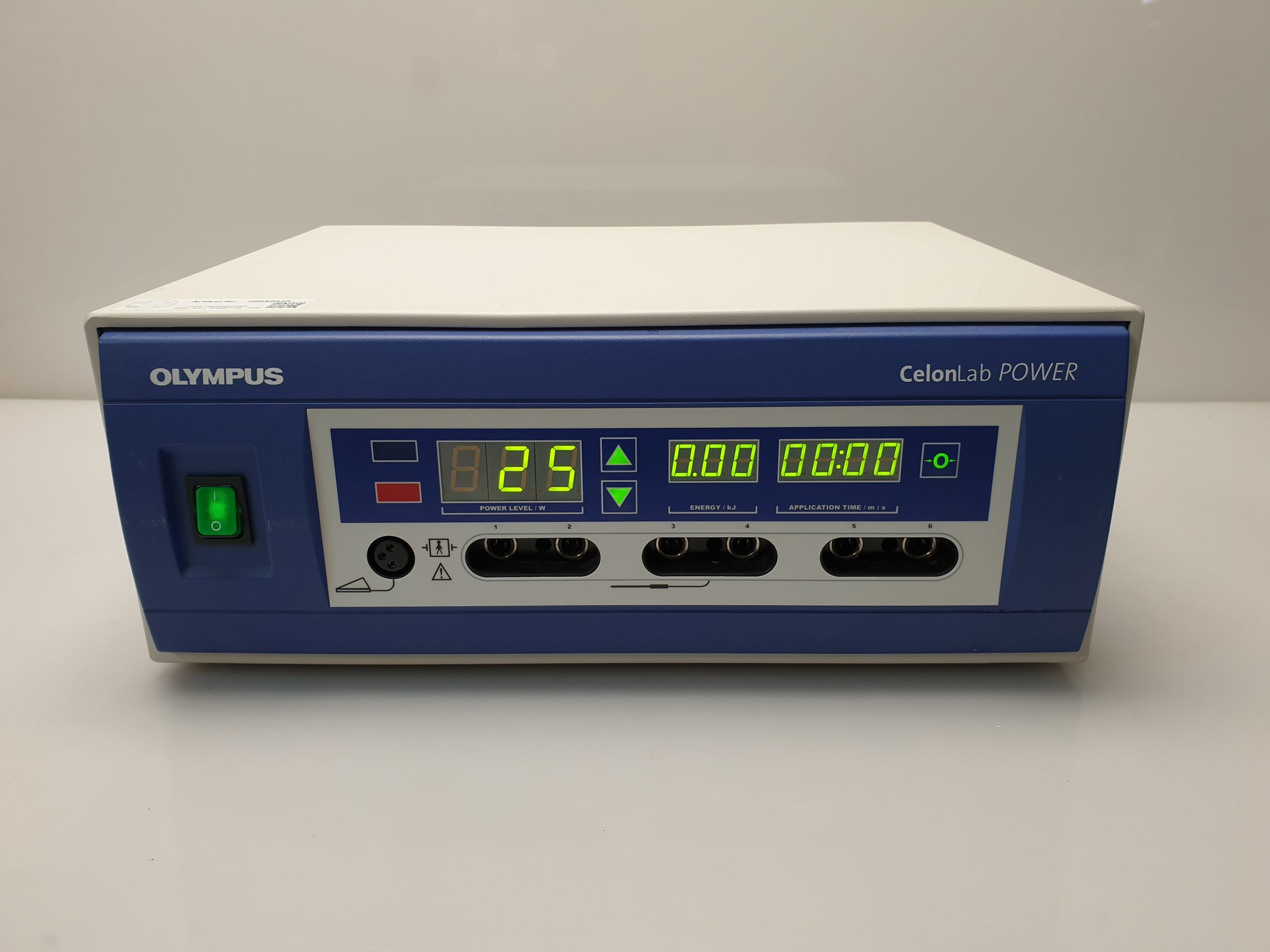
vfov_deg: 53.1
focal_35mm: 26
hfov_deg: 67.3
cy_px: 476
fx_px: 954
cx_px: 635
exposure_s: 1/50
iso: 64
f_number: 2.4
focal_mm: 4.3
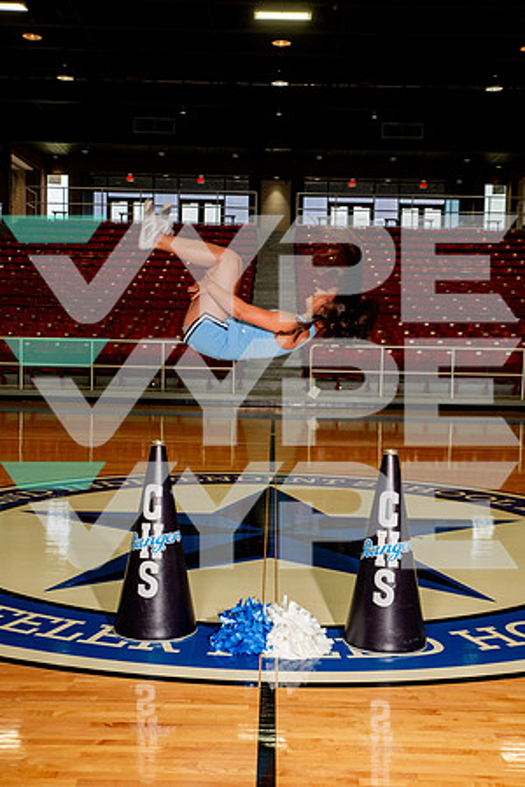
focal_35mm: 44
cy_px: 394
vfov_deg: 44.5
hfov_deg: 30.5
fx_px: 962
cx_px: 262
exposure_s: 1/320
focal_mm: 44
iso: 800
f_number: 7.1
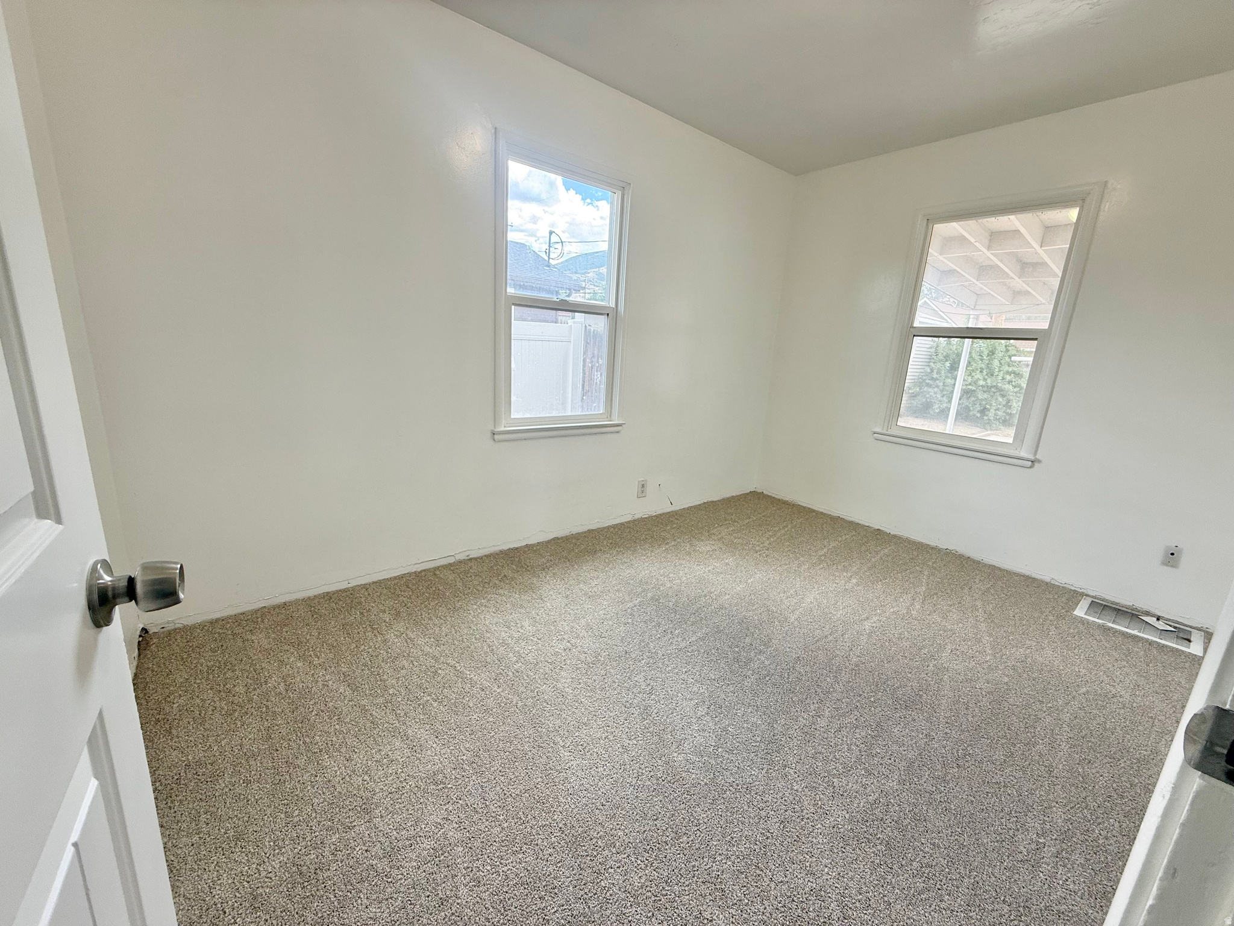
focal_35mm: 14
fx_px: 499
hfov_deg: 102.1
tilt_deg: -13.5
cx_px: 617
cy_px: 463
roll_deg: -3.5
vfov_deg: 85.7
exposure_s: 1/100
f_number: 2.2
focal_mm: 2.22
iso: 64
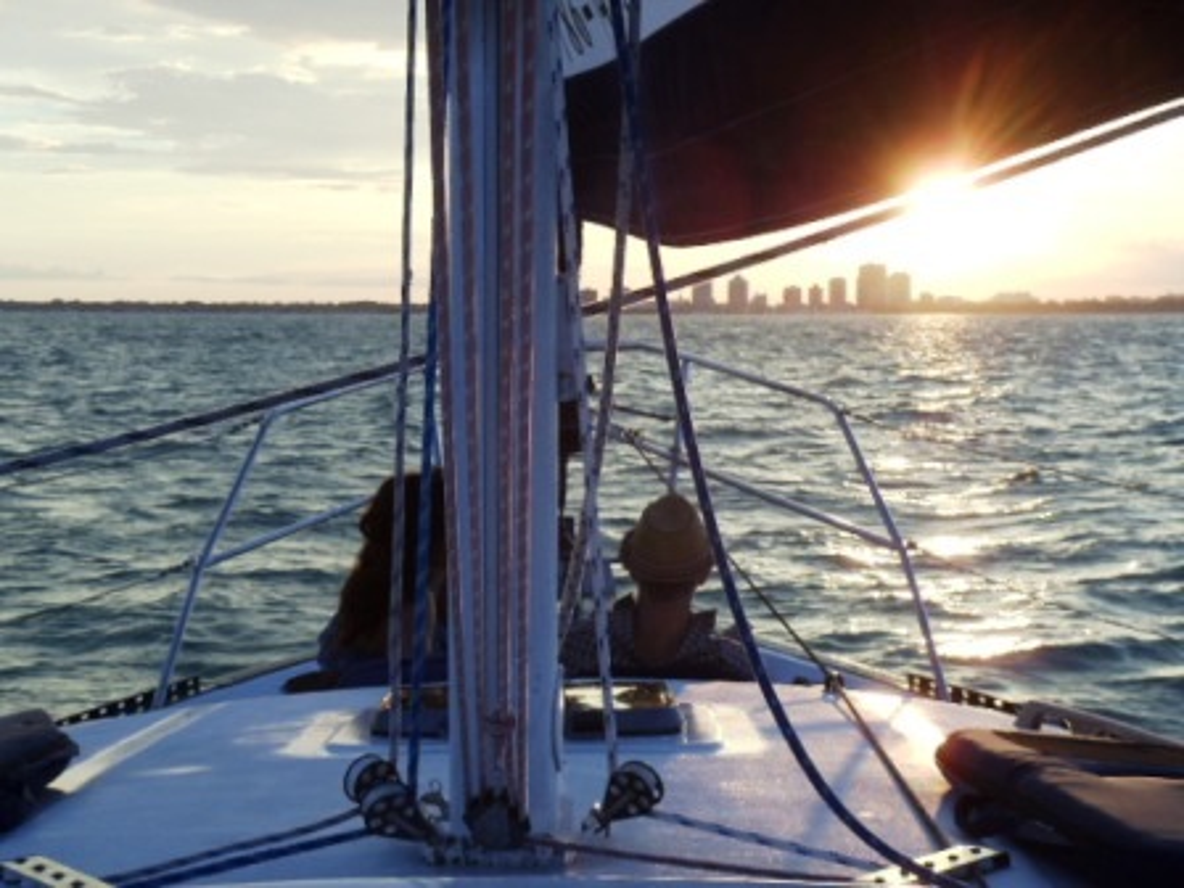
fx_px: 3113
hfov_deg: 21.5
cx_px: 592
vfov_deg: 16.2
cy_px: 444
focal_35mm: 91
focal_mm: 12.35
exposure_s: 1/160
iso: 100
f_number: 4.6
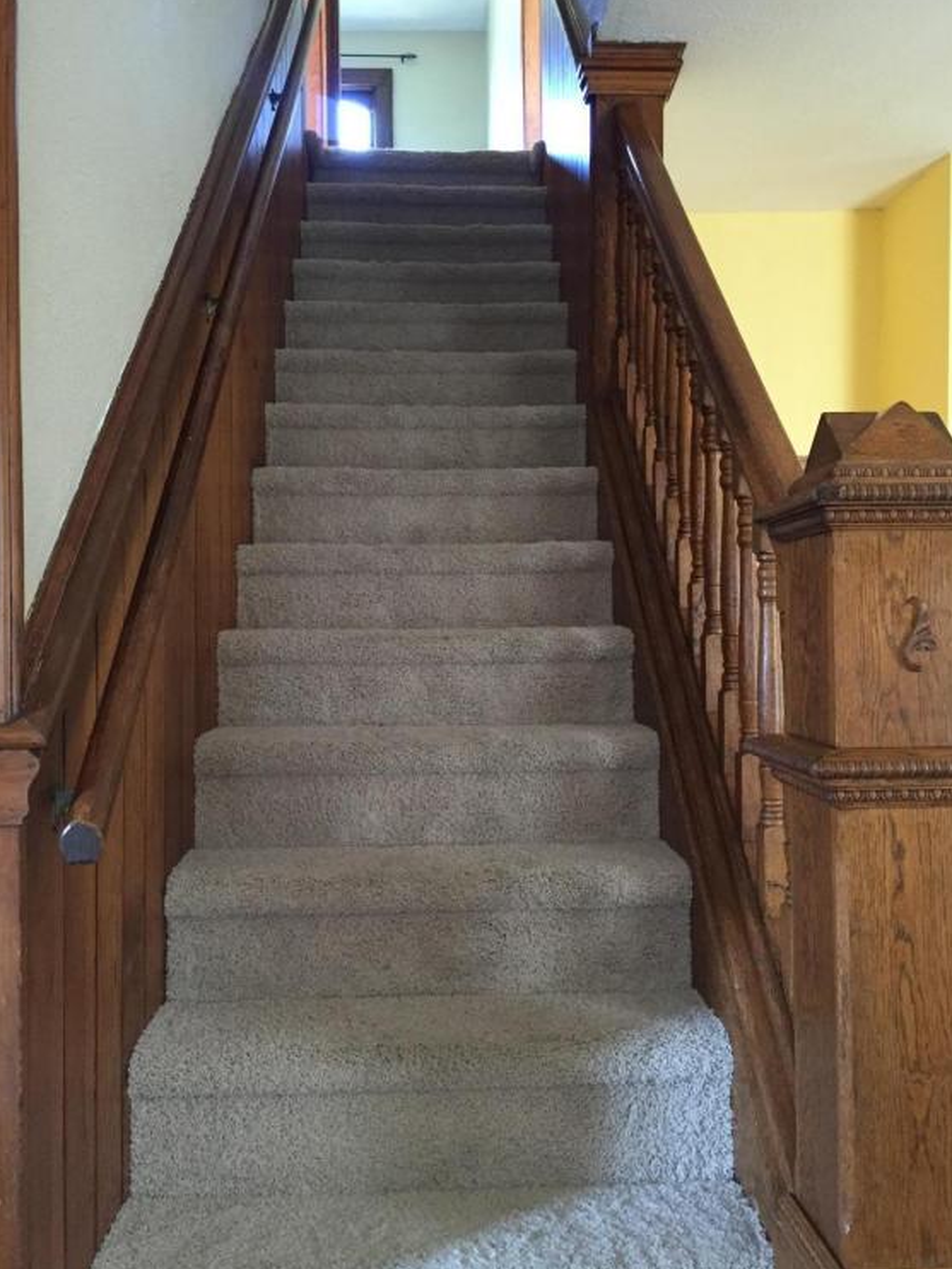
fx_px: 1099
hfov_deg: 46.8
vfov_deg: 59.9
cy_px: 646
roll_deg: +0.3
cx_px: 479
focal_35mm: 30
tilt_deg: -2.3
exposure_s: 1/24
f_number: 2.2
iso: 250
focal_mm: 4.15
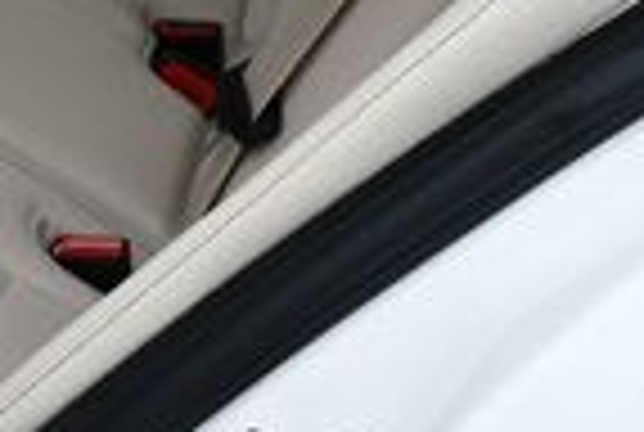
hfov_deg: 12.1
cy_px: -171
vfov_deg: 8.4
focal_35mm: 161
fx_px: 2886
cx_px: -360
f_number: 6.3
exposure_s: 1/250
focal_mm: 18
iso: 200
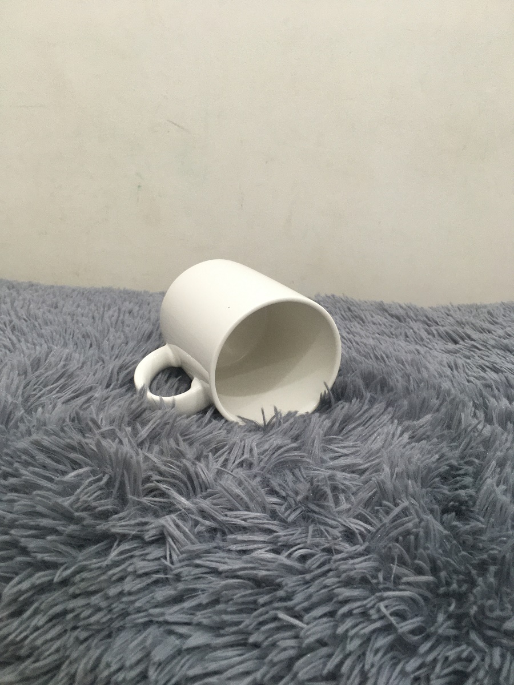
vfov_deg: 61.7
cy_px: 342
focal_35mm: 29
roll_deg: +0.6
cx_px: 257
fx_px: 574
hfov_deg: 48.2
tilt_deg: -20.1
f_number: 2.2
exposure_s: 1/33
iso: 100
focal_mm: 4.15
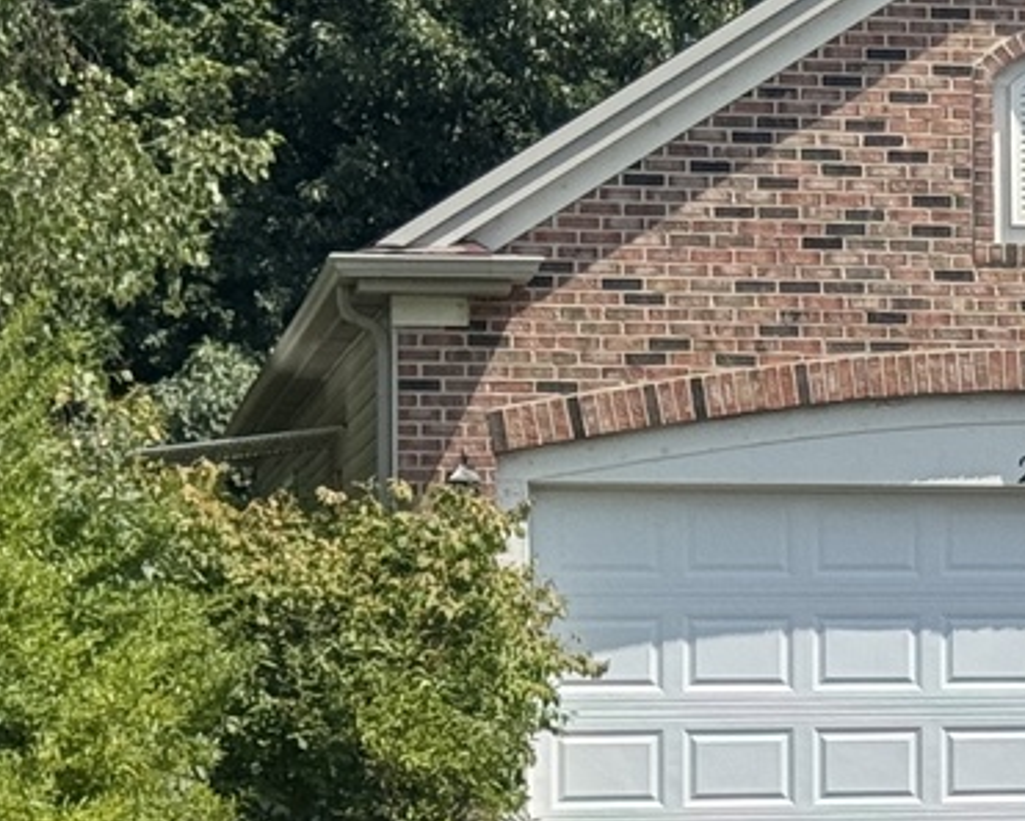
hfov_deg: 10.0
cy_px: 561
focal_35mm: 182
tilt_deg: +0.4
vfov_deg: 8.5
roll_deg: +0.3
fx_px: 5523
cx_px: 1840
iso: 64
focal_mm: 6.76
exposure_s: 1/3257
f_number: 1.78
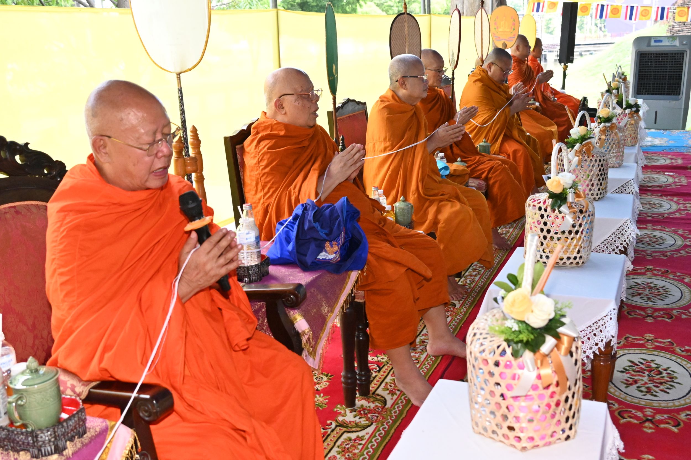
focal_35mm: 36
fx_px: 691
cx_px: 346
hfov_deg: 53.2
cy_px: 230
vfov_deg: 36.8
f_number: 4
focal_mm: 24
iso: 4000
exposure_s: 1/1250
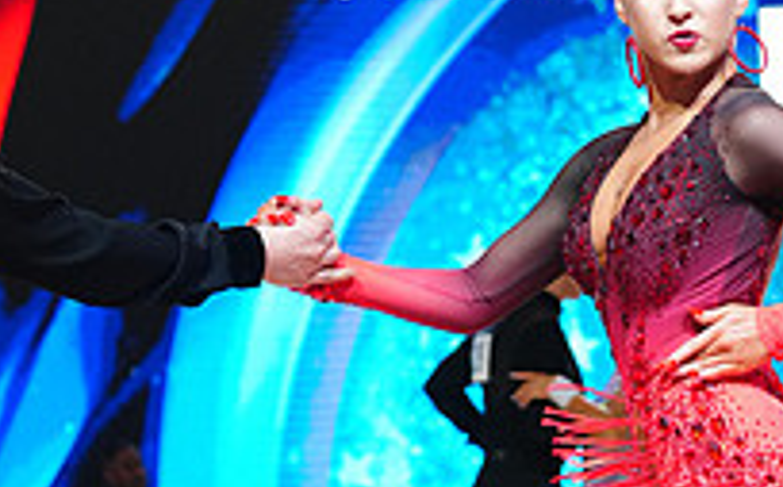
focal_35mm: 203
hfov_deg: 10.3
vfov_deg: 6.4
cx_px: 539
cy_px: 748
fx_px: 4327
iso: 2500
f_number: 4
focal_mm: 70
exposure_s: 1/320
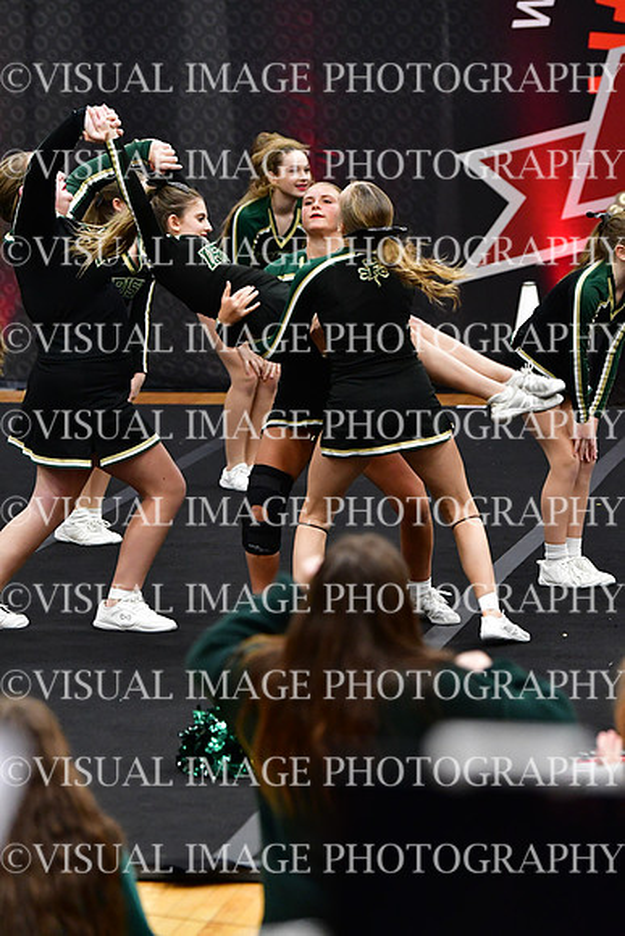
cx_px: 312
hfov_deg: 7.0
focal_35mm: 195
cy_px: 468
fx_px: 5075
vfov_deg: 10.5
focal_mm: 130
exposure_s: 1/500
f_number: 3.5
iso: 5000
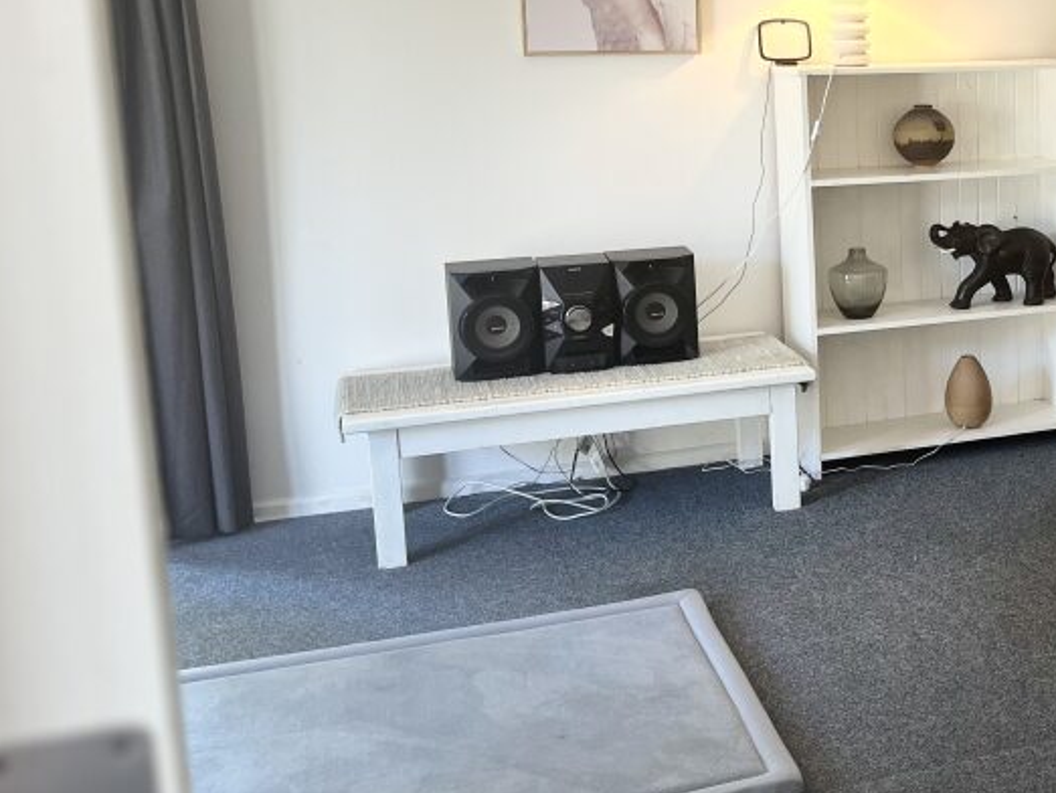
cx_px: 1018
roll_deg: +0.7
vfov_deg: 28.4
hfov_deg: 34.6
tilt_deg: -9.7
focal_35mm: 51
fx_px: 1557
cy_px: 251
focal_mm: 5.1
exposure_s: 1/50
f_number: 1.6
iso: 100
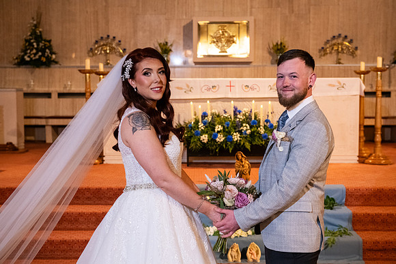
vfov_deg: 24.2
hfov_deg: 35.6
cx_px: 198
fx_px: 616
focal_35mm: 56
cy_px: 132
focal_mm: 56
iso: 2000
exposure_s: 1/160
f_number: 5
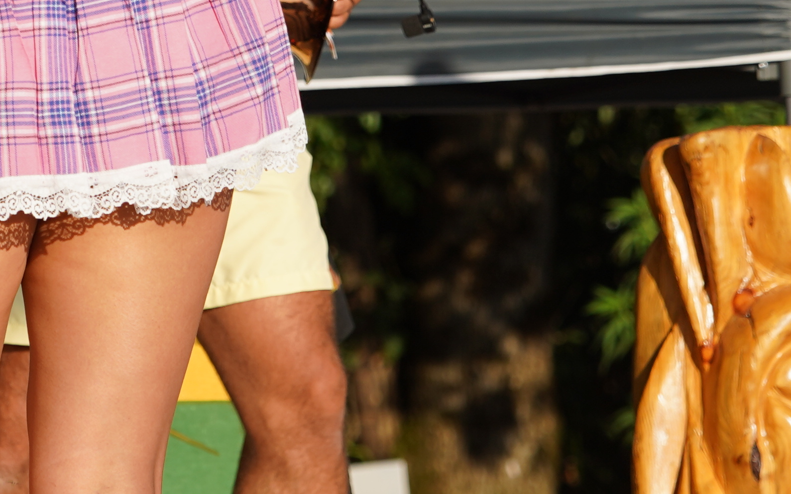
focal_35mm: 404
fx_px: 8709
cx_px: 130
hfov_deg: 5.2
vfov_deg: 3.2
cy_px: -388
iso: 100
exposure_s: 1/320
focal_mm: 105
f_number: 5.6
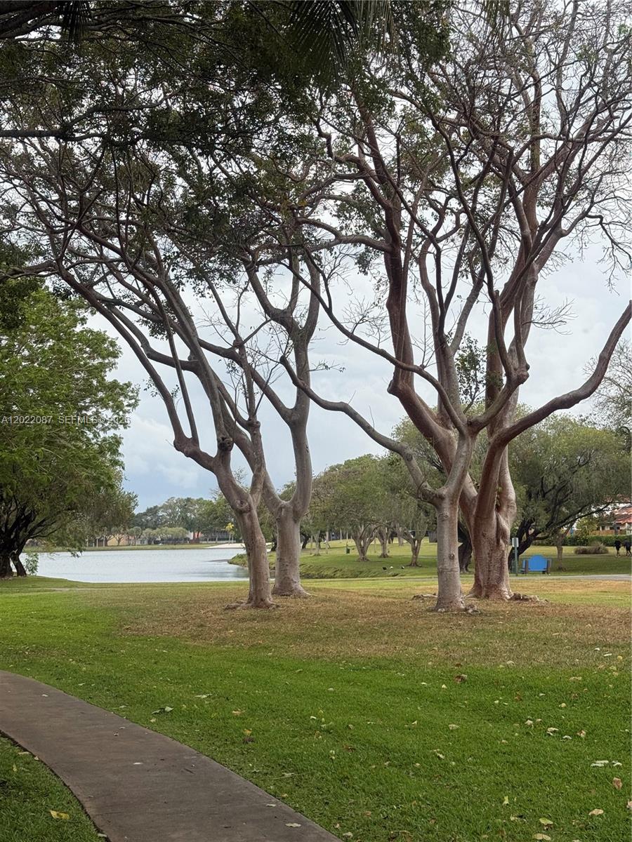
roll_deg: +1.1
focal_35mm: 48
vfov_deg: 39.7
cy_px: 421
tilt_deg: +6.5
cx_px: 316
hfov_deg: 30.3
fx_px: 1168
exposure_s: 1/1116
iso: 64
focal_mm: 6.76
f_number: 1.78
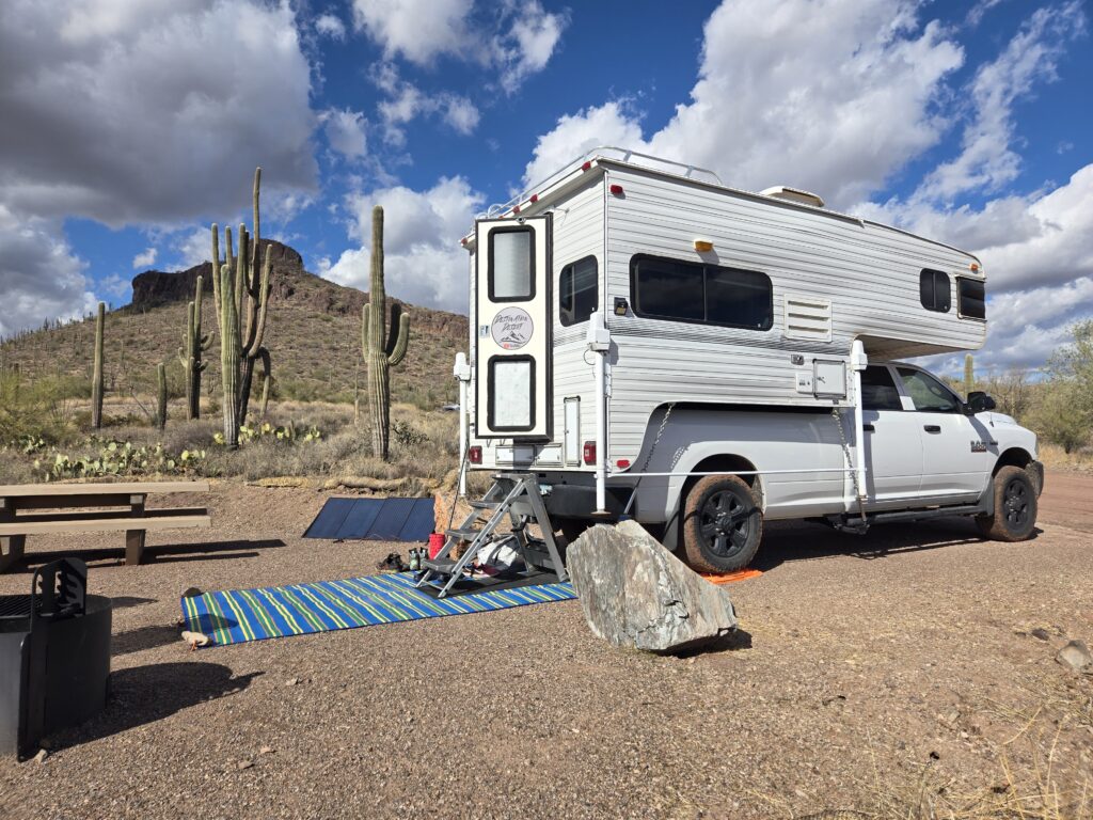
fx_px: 726
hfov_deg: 73.9
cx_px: 546
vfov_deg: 58.9
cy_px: 410
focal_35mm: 23
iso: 25
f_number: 1.8
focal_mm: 5.4
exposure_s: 1/2882
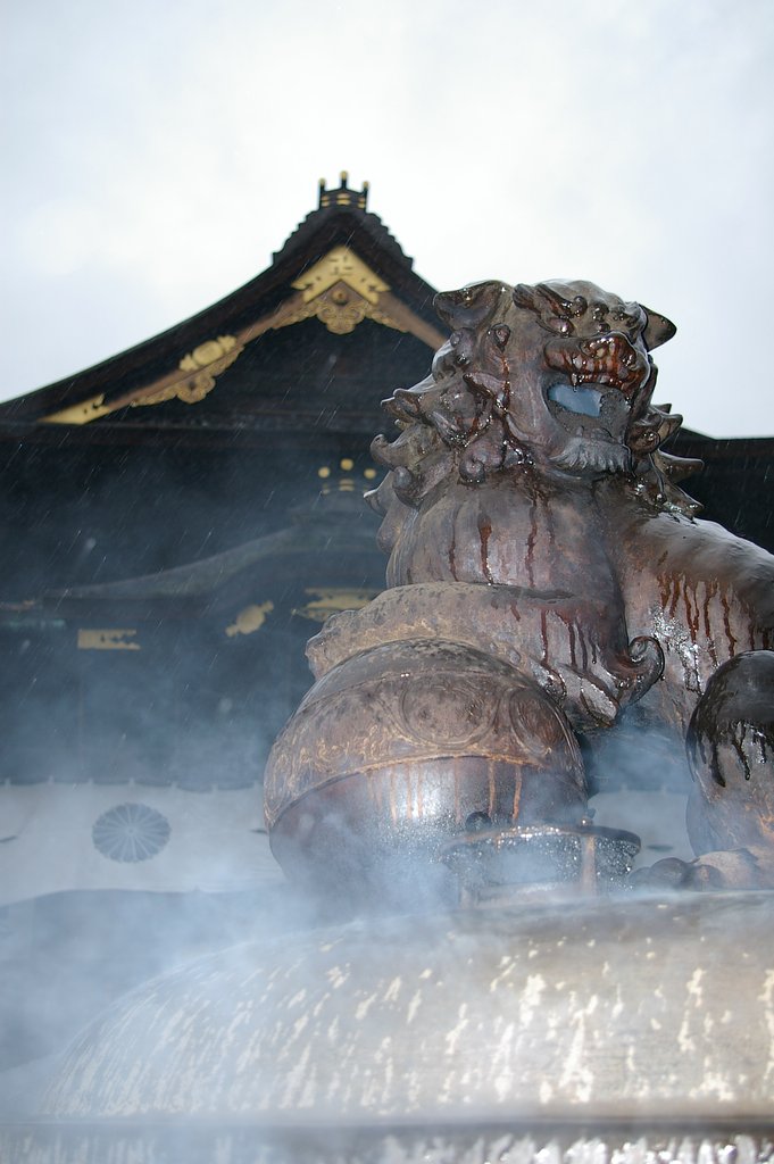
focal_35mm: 39
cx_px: 387
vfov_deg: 49.6
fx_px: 1260
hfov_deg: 34.2
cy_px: 582
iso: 200
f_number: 4
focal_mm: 26
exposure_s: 1/180
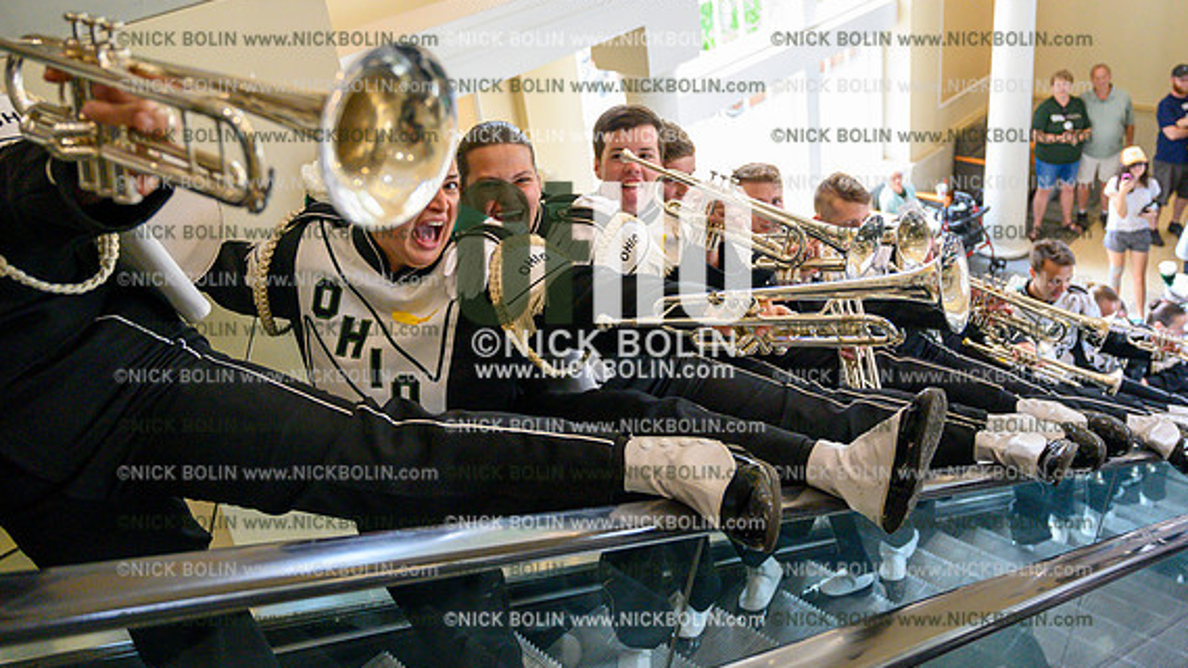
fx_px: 1008
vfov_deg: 36.6
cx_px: 603
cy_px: 280
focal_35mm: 32
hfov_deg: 61.0
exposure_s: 1/800
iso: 6400
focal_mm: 30
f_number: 4
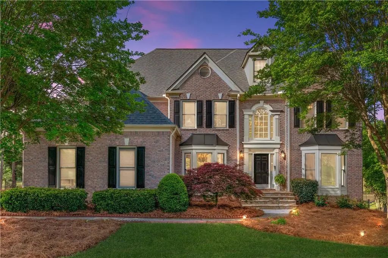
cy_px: 129
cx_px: 194
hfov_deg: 90.7
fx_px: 192
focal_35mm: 18
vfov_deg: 67.9
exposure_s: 1/1250
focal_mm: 17.8
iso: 250
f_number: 5
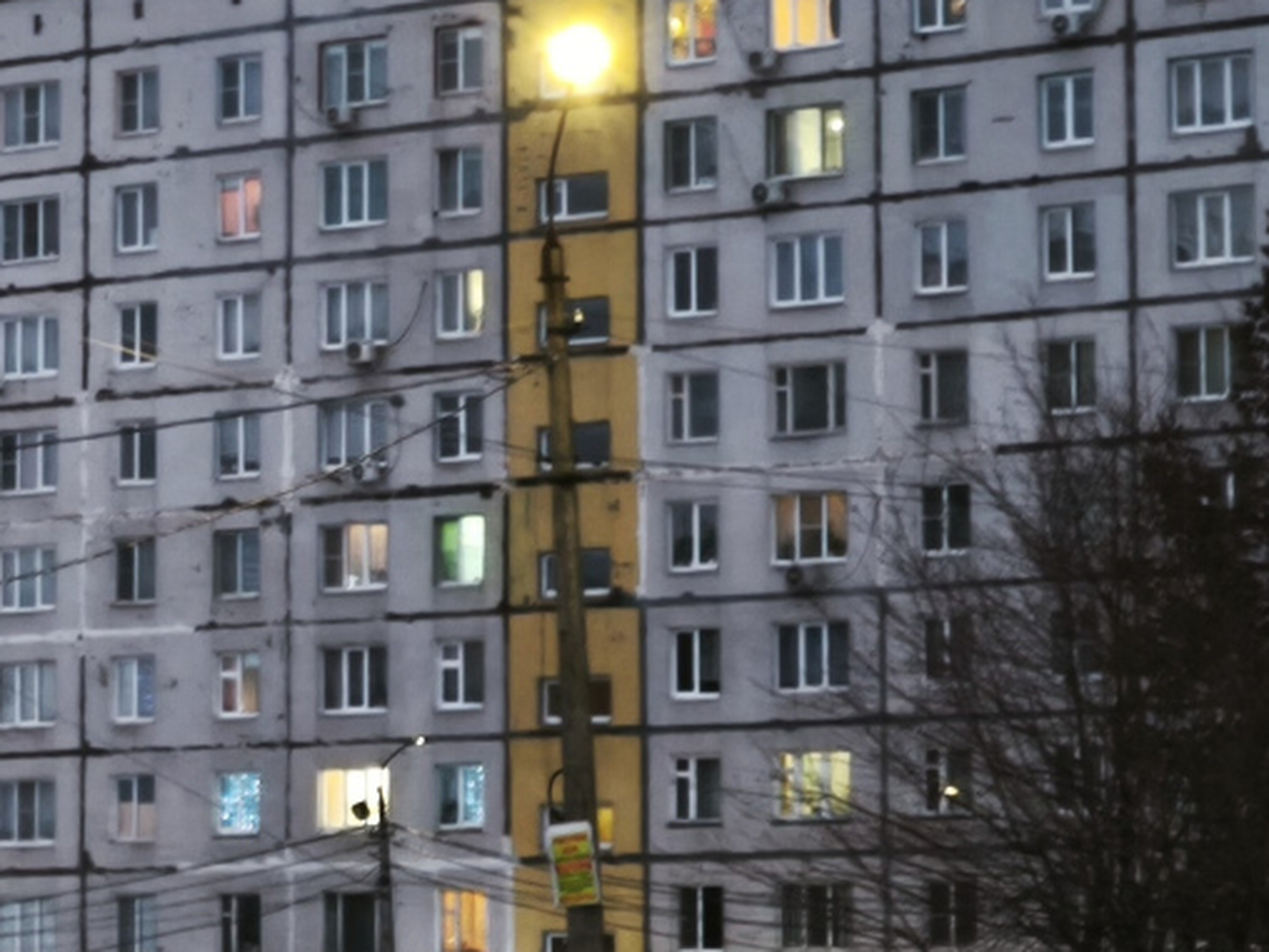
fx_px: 4692
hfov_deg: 15.3
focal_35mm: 128
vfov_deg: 11.6
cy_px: 344
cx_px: 257
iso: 3200
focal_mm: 7.1
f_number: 1.9
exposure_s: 1/33.3
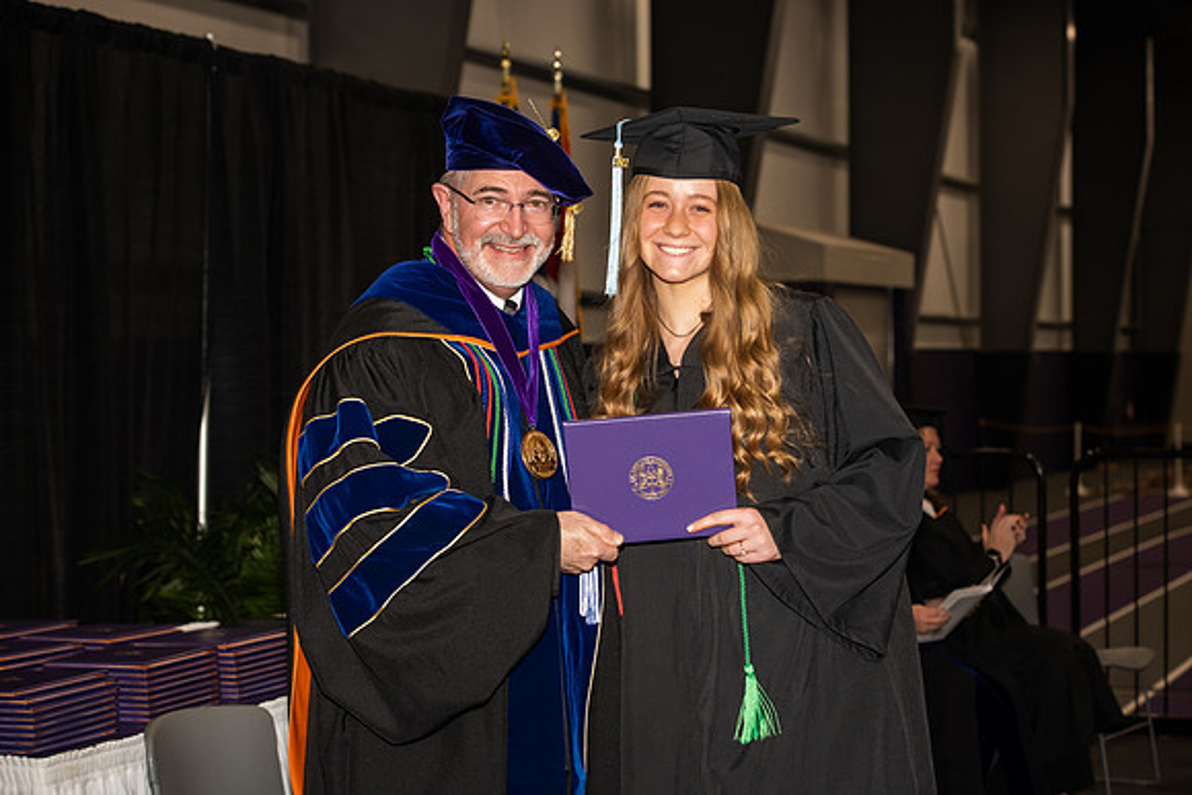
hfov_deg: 25.4
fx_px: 2649
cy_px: 398
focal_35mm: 80
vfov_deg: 17.1
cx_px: 596
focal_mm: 80
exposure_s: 1/200
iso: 1000
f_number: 5.6
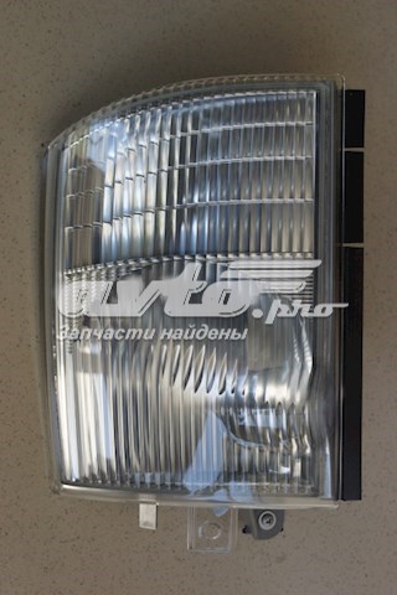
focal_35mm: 82
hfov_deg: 16.6
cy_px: 298
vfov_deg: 24.6
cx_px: 198
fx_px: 1365
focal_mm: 55
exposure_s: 1/100
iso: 640
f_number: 8
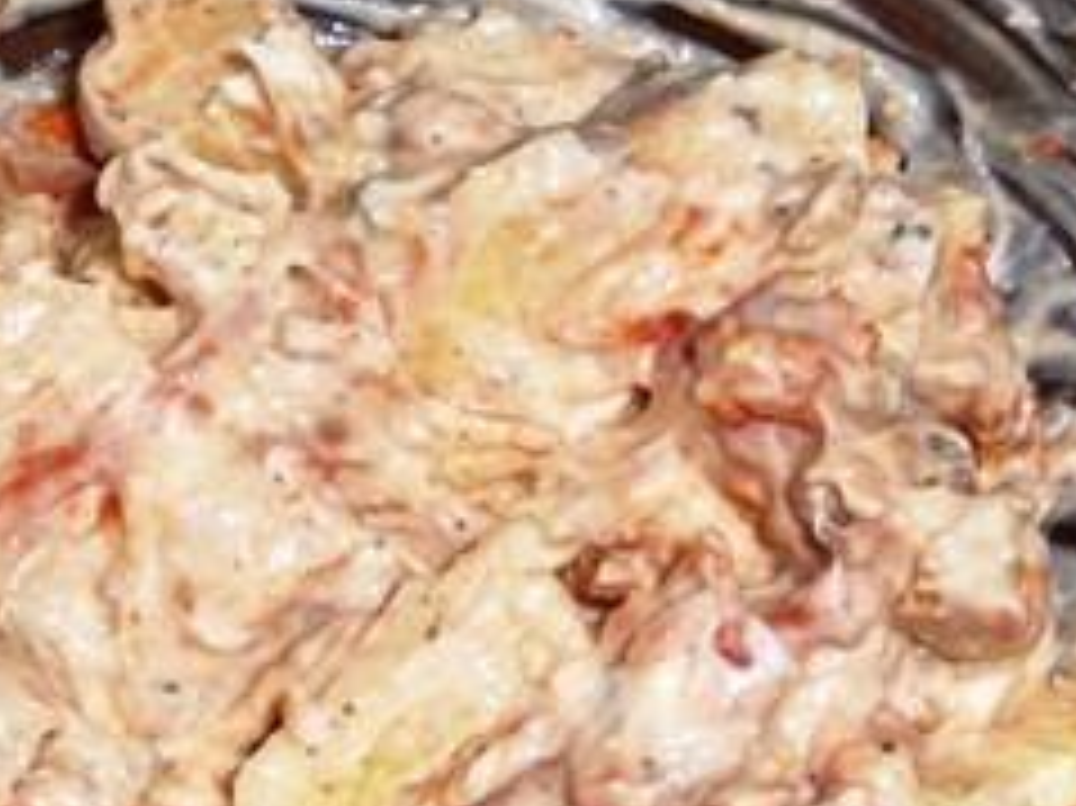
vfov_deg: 13.7
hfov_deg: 18.2
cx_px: 198
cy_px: 770
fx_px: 3324
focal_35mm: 107
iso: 100
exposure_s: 1/30
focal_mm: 6.7
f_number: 3.9
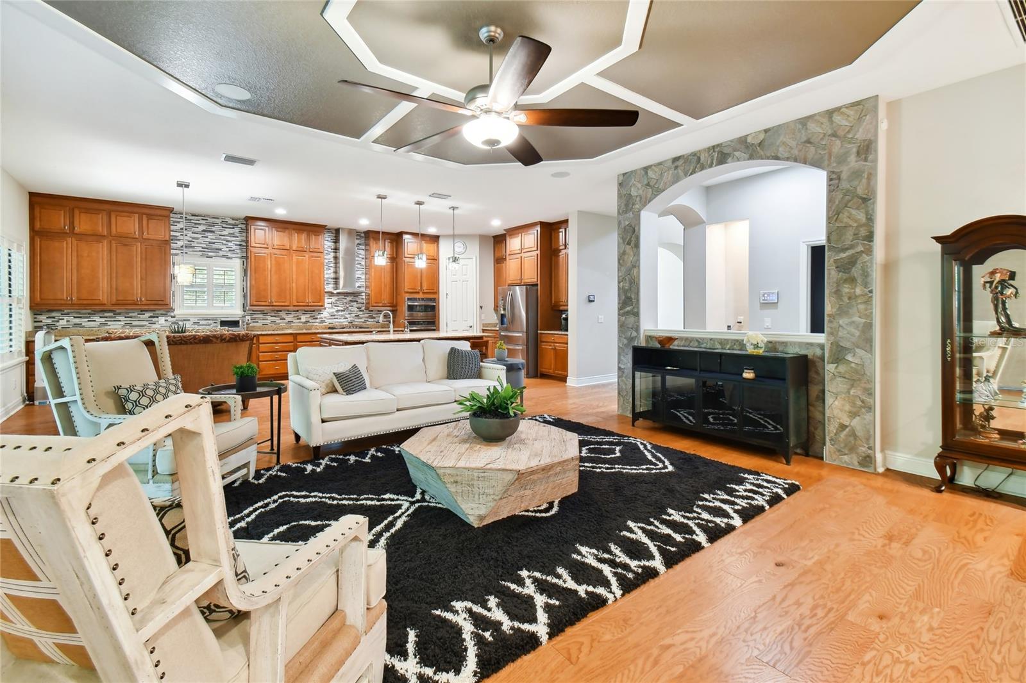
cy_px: 342
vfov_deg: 77.3
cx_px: 513
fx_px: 427
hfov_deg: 100.4
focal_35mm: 15
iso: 100
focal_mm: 10
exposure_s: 1/1.25
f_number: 7.1
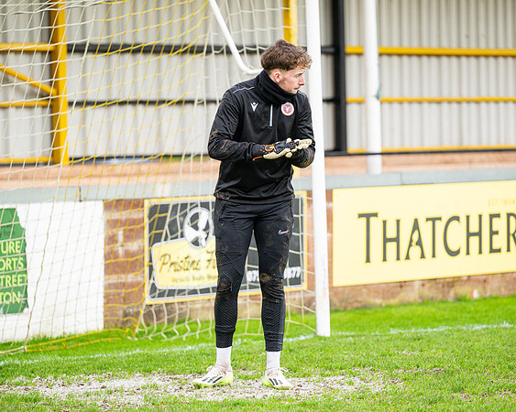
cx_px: 285
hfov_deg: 10.3
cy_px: 223
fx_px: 2858
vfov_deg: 8.3
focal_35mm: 187
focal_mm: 150
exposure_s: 1/1250
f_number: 2.8
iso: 800
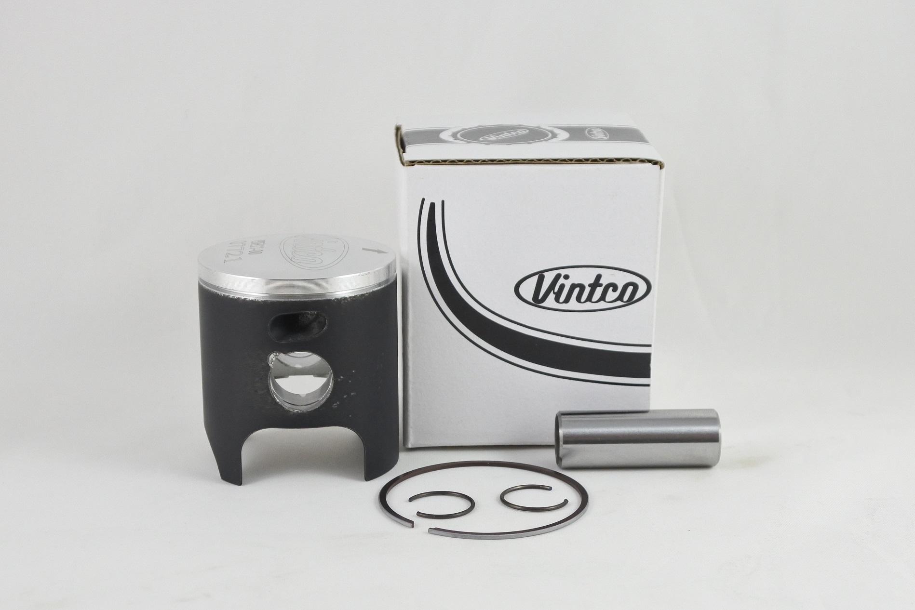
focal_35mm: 47
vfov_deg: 28.7
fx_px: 1195
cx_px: 458
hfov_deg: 41.9
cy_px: 305
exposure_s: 1/125
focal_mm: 17.6
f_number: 4.5
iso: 500
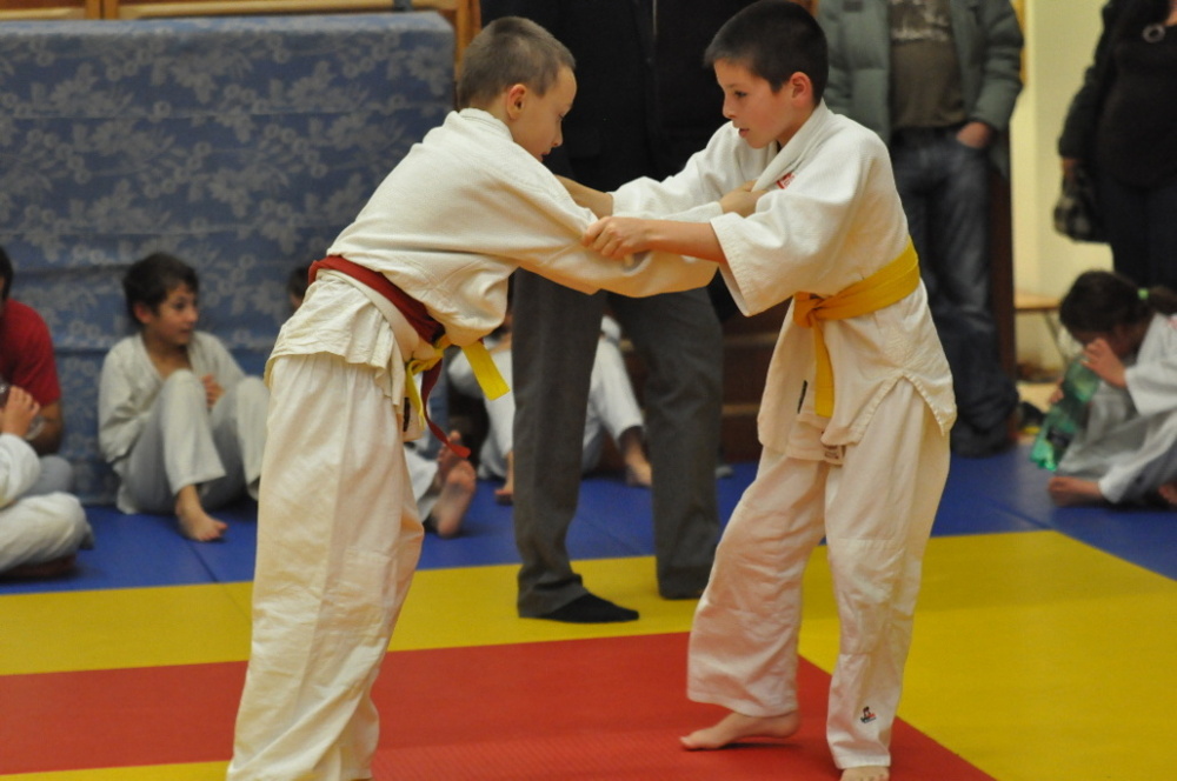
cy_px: 390
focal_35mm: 105
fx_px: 3428
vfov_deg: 13.0
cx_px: 588
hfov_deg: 19.5
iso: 2500
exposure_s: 1/400
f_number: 2.8
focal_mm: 70
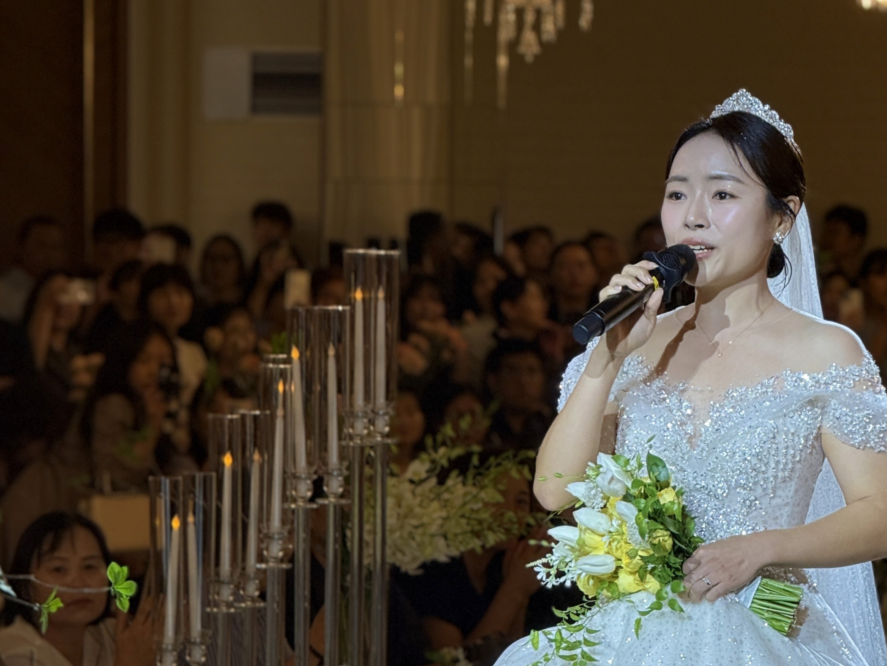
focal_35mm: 215
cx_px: 591
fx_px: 5510
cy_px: 492
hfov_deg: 9.2
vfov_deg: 6.9
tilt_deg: -3.2
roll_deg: -1.4
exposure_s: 1/120
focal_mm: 15.66
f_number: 2.8
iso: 80
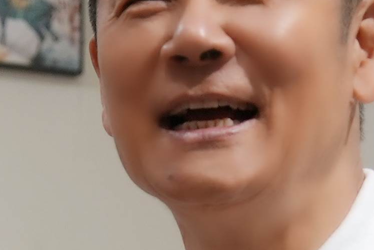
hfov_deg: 8.4
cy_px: 458
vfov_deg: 5.5
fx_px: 2536
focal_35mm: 244
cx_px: 24
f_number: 4
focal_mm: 43
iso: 1000
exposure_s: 1/160
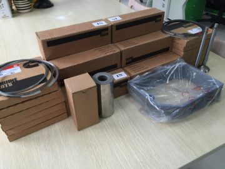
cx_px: 112
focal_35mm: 29
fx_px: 188
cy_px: 84
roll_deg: -0.2
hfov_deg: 61.7
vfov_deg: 48.2
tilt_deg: -37.2
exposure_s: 1/33
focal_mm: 4.15
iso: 80
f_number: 2.2
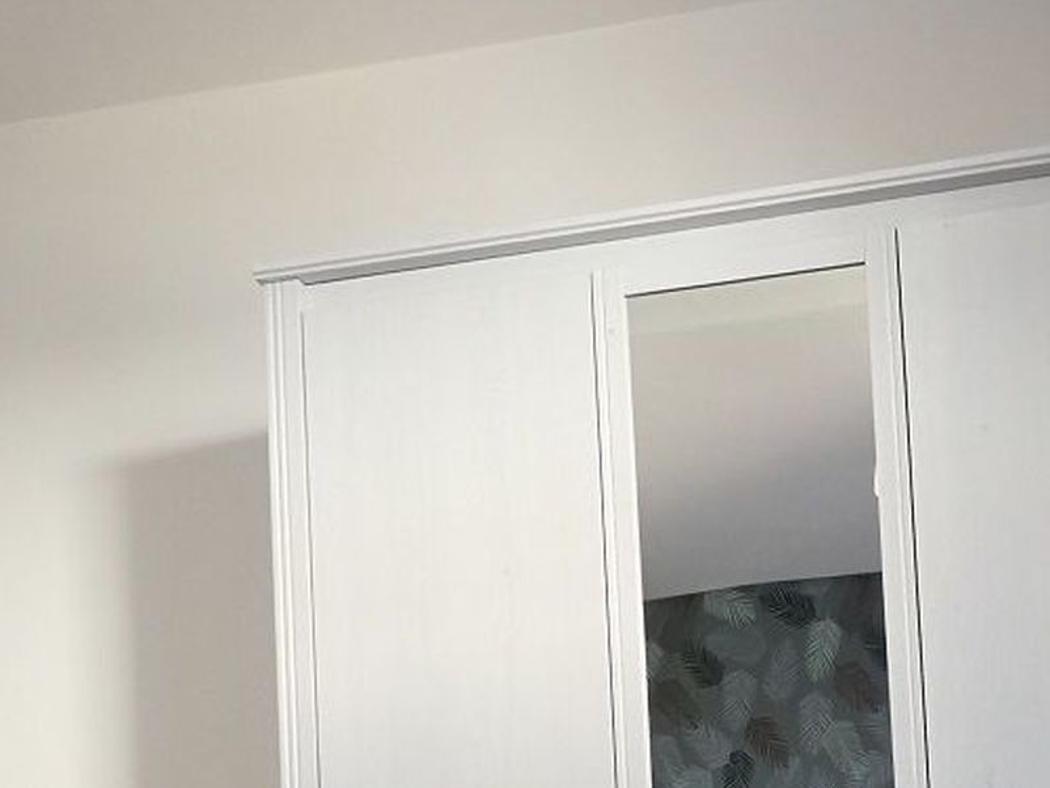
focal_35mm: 79
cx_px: 736
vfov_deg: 17.9
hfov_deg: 24.5
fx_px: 2397
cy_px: 889
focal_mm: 3.95
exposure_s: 1/30
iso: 200
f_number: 2.2
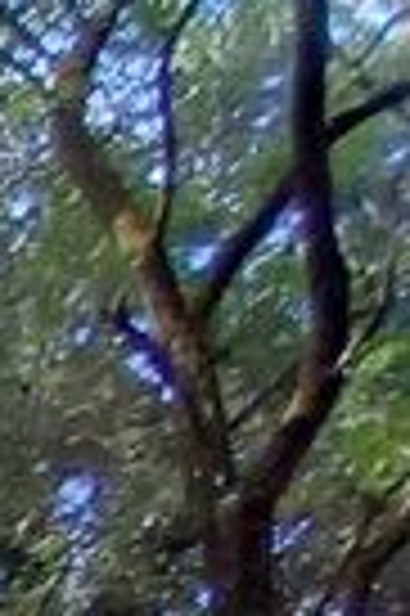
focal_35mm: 99
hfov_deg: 6.2
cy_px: 1587
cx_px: -1685
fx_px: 1695
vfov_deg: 13.3
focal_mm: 1.13
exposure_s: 1/100
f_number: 2.2
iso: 80
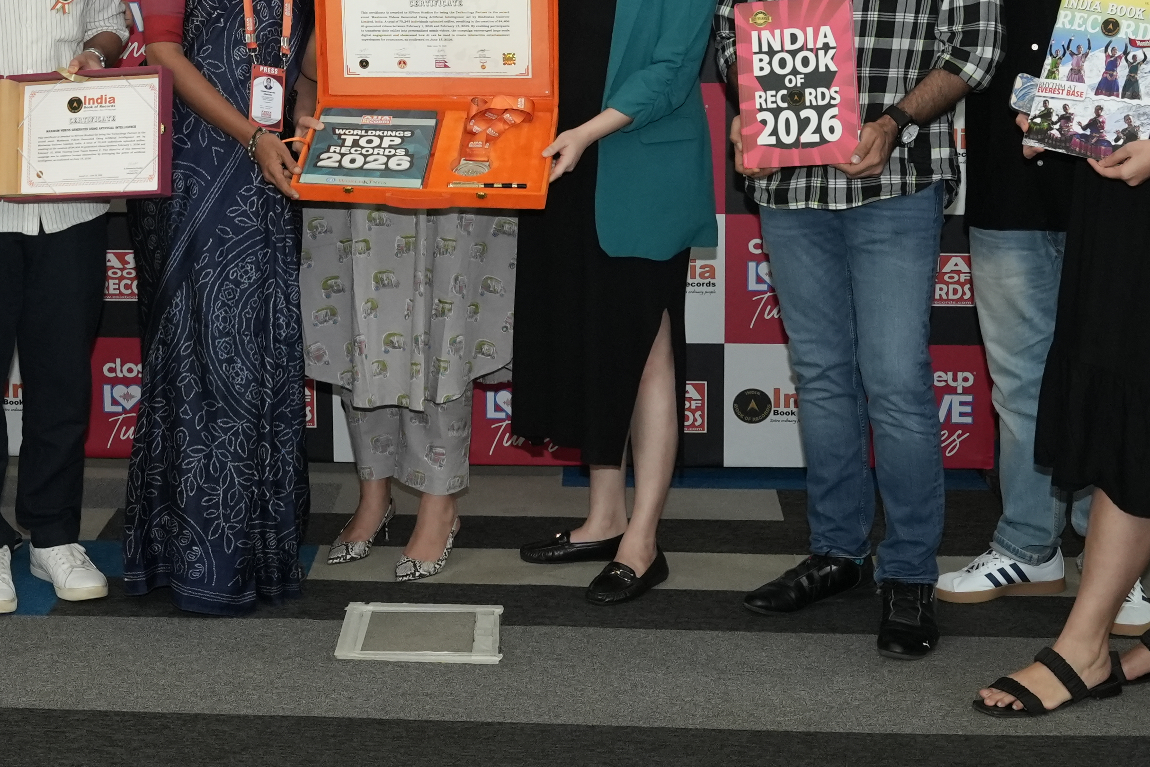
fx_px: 2424
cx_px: 271
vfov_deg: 17.6
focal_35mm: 76
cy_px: 29
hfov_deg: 26.3
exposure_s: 1/100
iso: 2000
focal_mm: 26.3
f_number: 7.1
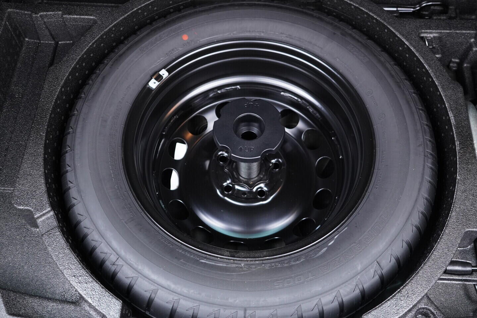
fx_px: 477
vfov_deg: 36.9
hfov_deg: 53.1
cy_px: 159
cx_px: 238
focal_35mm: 36
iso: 1250
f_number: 2.8
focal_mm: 24
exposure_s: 1/40
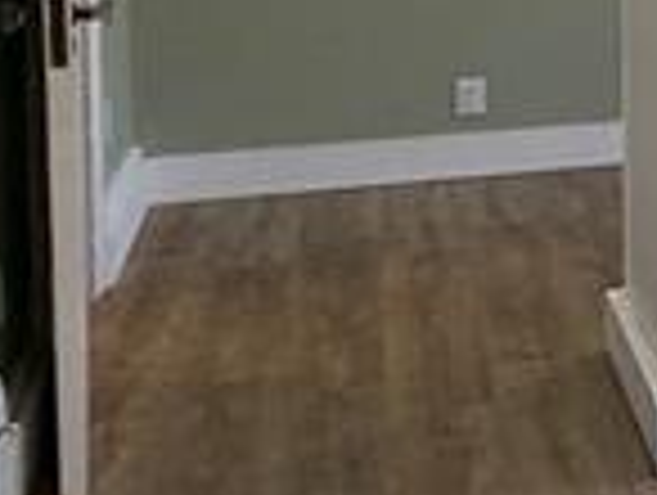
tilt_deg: -3.1
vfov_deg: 14.6
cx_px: 1926
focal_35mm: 98
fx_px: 1863
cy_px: -117
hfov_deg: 11.7
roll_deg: -1.9
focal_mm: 2.22
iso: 160
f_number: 2.2
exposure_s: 1/120
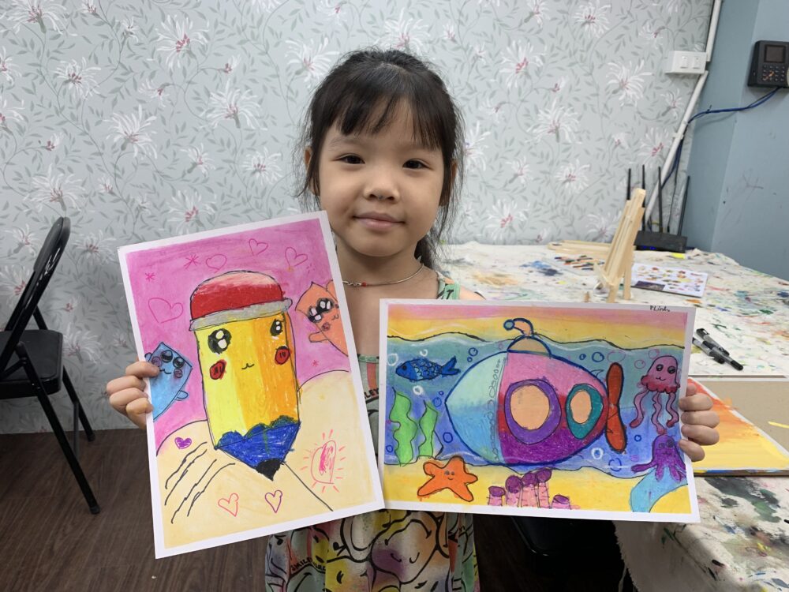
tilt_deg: -17.7
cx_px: 394
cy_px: 296
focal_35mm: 26
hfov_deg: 67.3
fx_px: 593
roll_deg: -1.6
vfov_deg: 53.1
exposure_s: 1/96
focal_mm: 4.25
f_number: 1.8
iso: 40
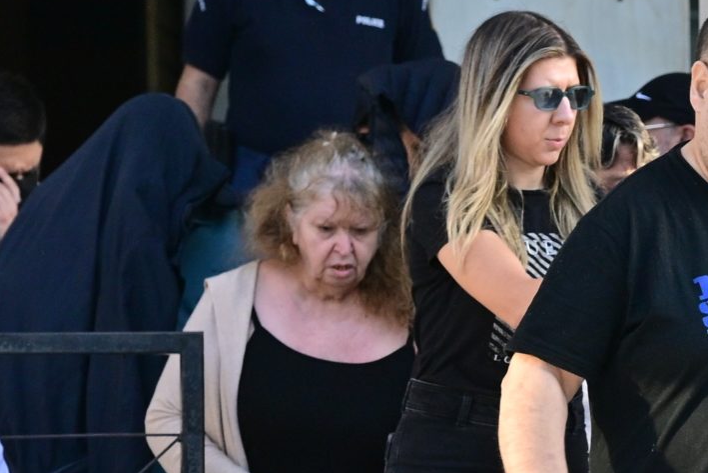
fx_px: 5822
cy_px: 392
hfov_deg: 6.9
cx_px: 749
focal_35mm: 296
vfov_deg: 4.6
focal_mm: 82
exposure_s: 1/320
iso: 800
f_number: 6.3
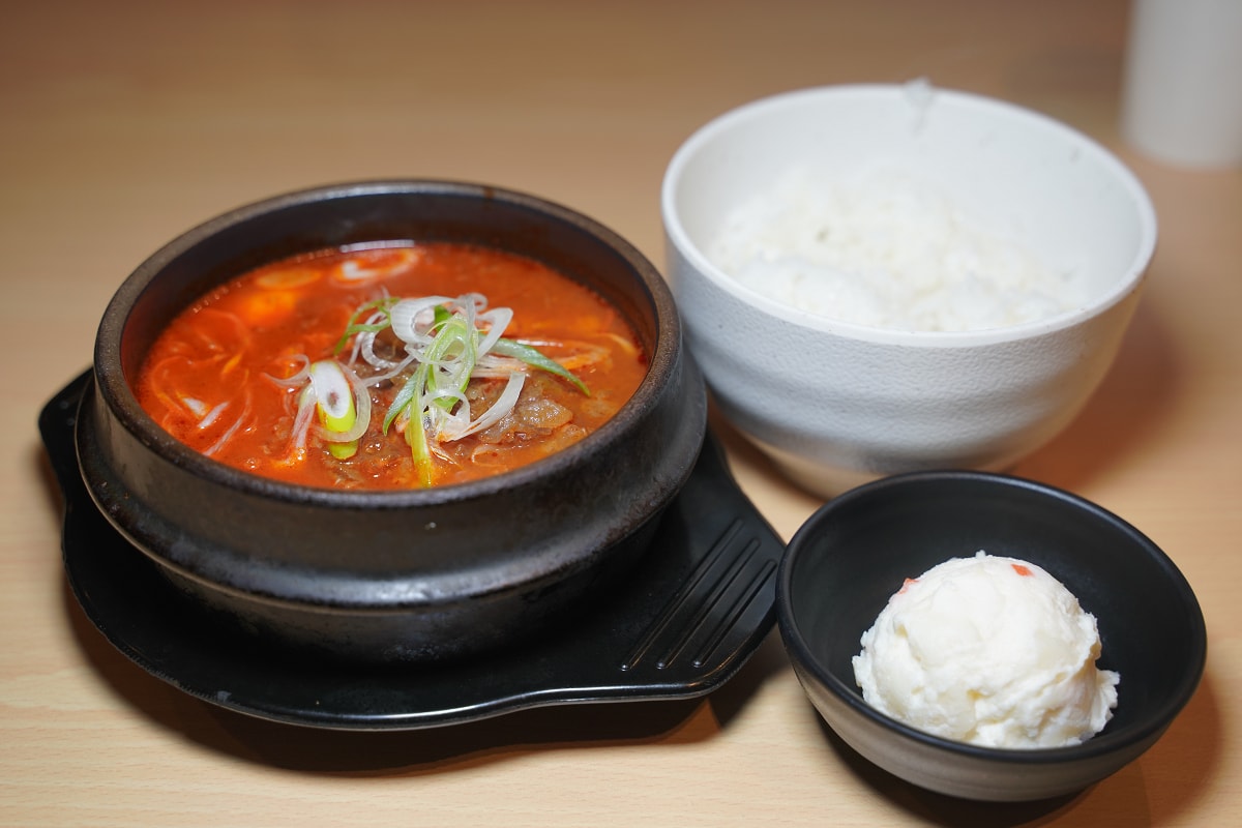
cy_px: 414
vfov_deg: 26.5
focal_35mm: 51
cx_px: 621
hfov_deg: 38.9
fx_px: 1759
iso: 400
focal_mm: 51
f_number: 4
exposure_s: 1/160
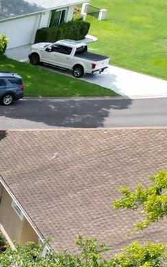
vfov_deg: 17.7
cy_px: 403
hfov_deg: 10.4
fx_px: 766
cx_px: -260
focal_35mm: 105
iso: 130
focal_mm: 6.72
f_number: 1.7
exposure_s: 1/2000
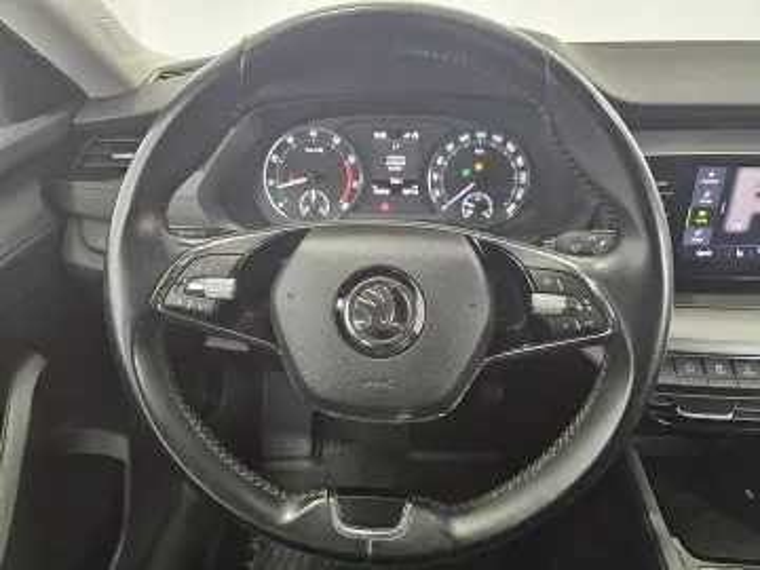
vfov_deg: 58.9
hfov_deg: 73.9
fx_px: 505
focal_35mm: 23
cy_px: 285
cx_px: 380
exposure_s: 1/100
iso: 400
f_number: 1.7
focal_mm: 6.3
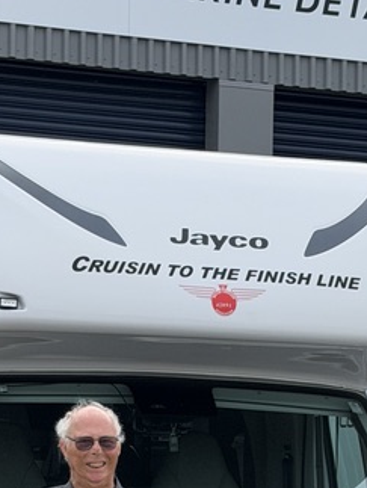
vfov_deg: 12.8
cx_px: 112
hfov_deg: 9.8
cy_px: 508
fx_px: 2144
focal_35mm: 152
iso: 80
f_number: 1.78
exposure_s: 1/1575
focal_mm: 6.76
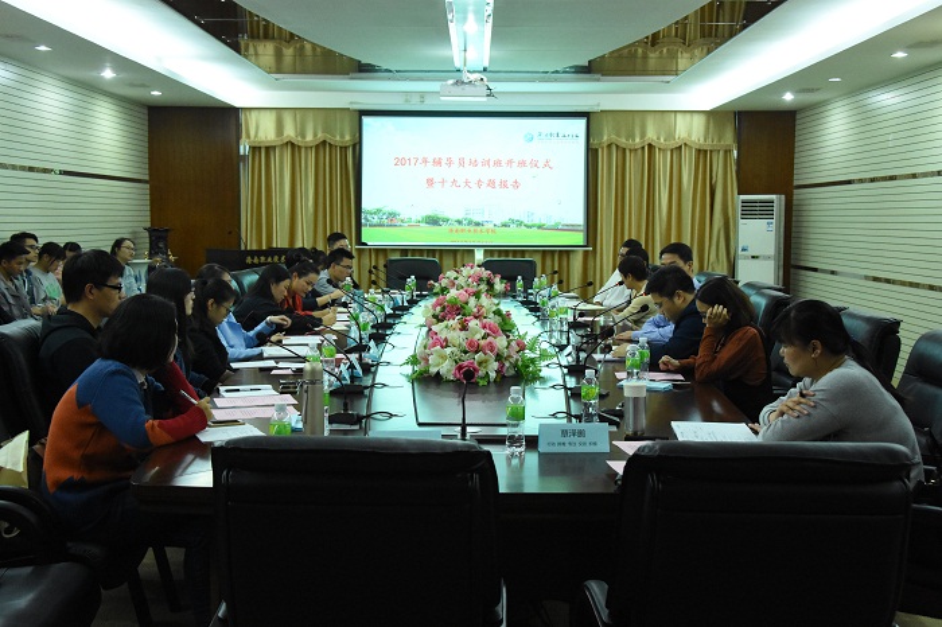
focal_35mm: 42
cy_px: 314
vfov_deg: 31.9
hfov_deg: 46.4
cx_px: 471
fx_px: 1098
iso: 5000
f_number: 5.6
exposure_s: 1/100
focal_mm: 28
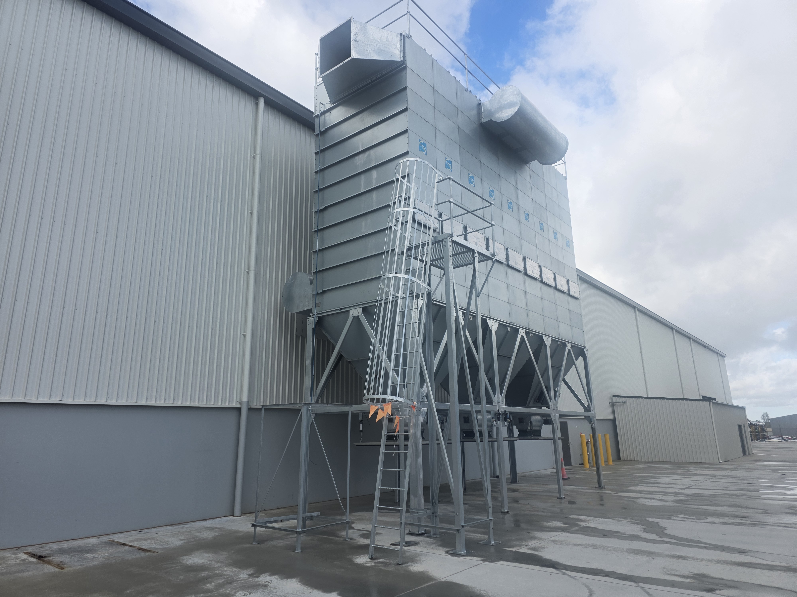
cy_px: 298
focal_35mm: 23
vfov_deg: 58.9
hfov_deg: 73.9
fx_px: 530
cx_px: 398
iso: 80
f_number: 1.7
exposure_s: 1/2859
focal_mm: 6.3
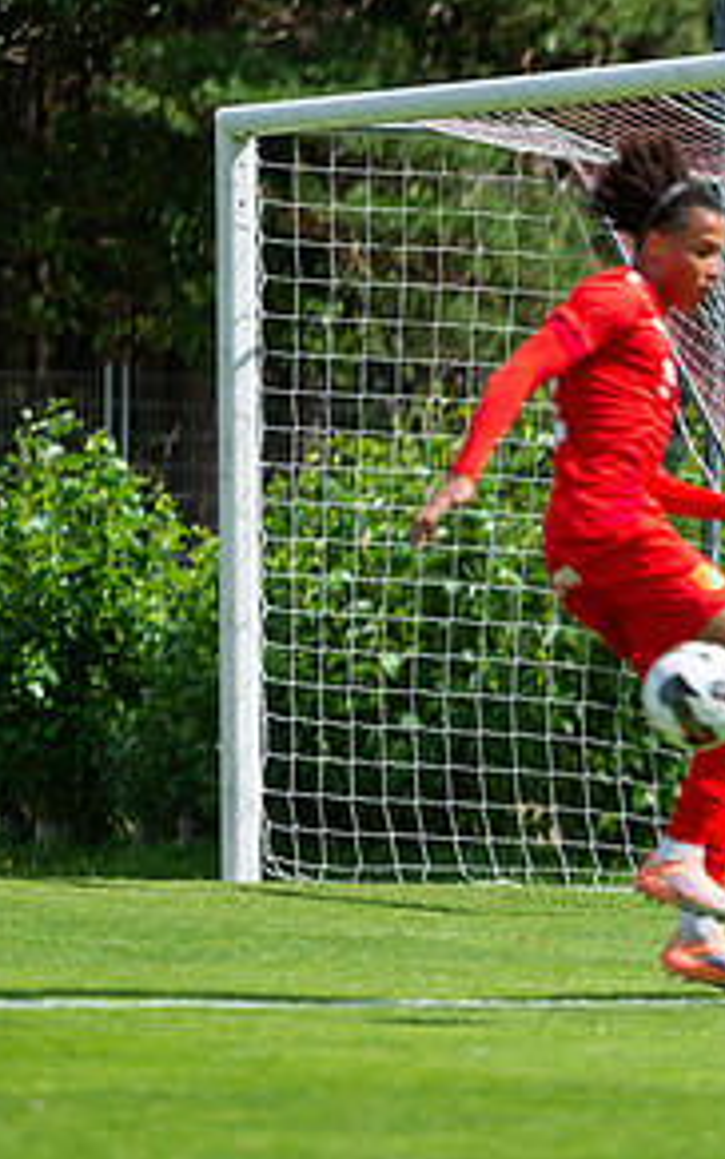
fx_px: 13018
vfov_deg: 5.1
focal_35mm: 412
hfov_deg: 3.2
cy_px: 625
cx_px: 1072
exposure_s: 1/2000
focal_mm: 200
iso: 160
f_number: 3.2
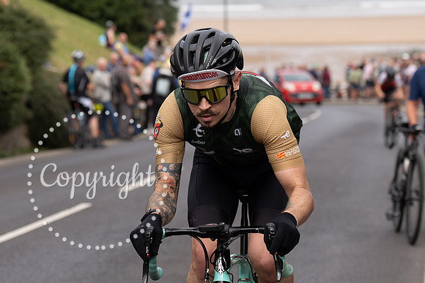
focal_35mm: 135
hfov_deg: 15.2
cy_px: 13
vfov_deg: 10.1
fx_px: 1594
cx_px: 262
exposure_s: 1/640
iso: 100
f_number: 3.5
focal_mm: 70
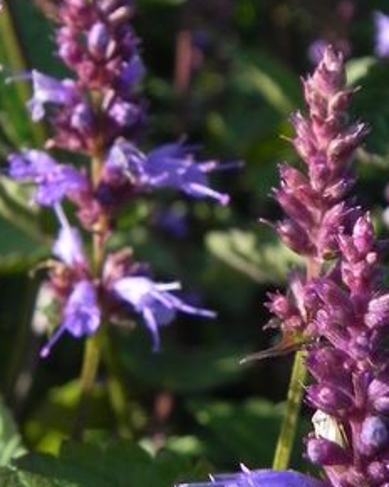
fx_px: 1784
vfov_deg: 15.1
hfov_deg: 12.4
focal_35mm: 124
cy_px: -52
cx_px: 52
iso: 160
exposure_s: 1/800
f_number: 3.2
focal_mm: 8.2
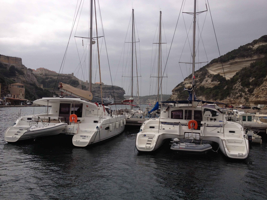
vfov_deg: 40.7
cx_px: 134
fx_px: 270
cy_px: 100
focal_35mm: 35
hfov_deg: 52.6
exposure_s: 1/3067
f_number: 2.4
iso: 64
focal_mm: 4.28
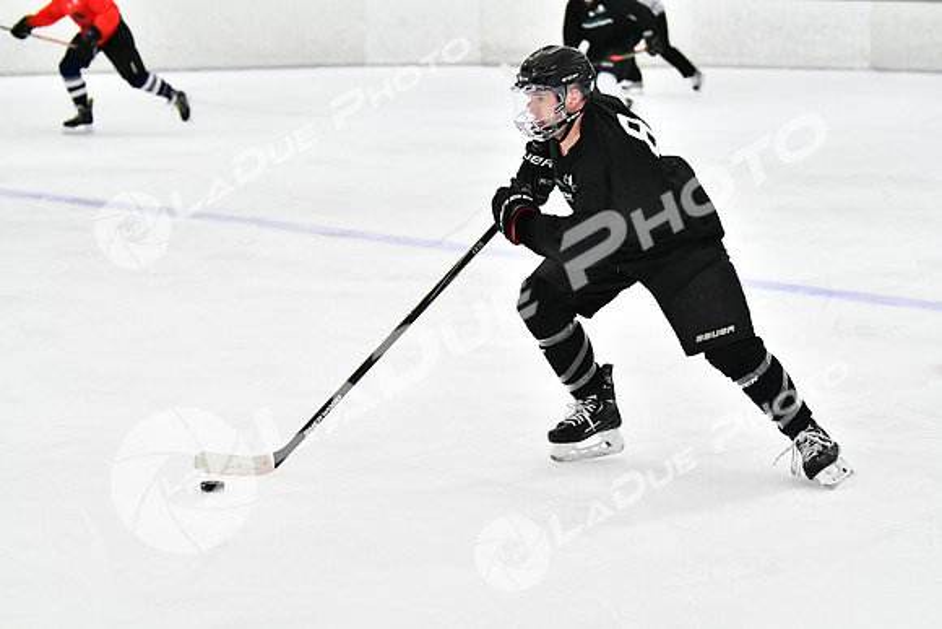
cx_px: 471
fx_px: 4004
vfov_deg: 9.0
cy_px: 314
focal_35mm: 153
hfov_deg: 13.4
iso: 6400
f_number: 2.8
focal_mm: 102
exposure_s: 1/1600
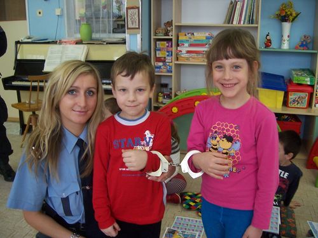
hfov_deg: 51.4
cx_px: 159
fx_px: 331
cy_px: 119
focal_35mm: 36
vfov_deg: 39.7
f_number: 3
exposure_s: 1/30
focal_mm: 6
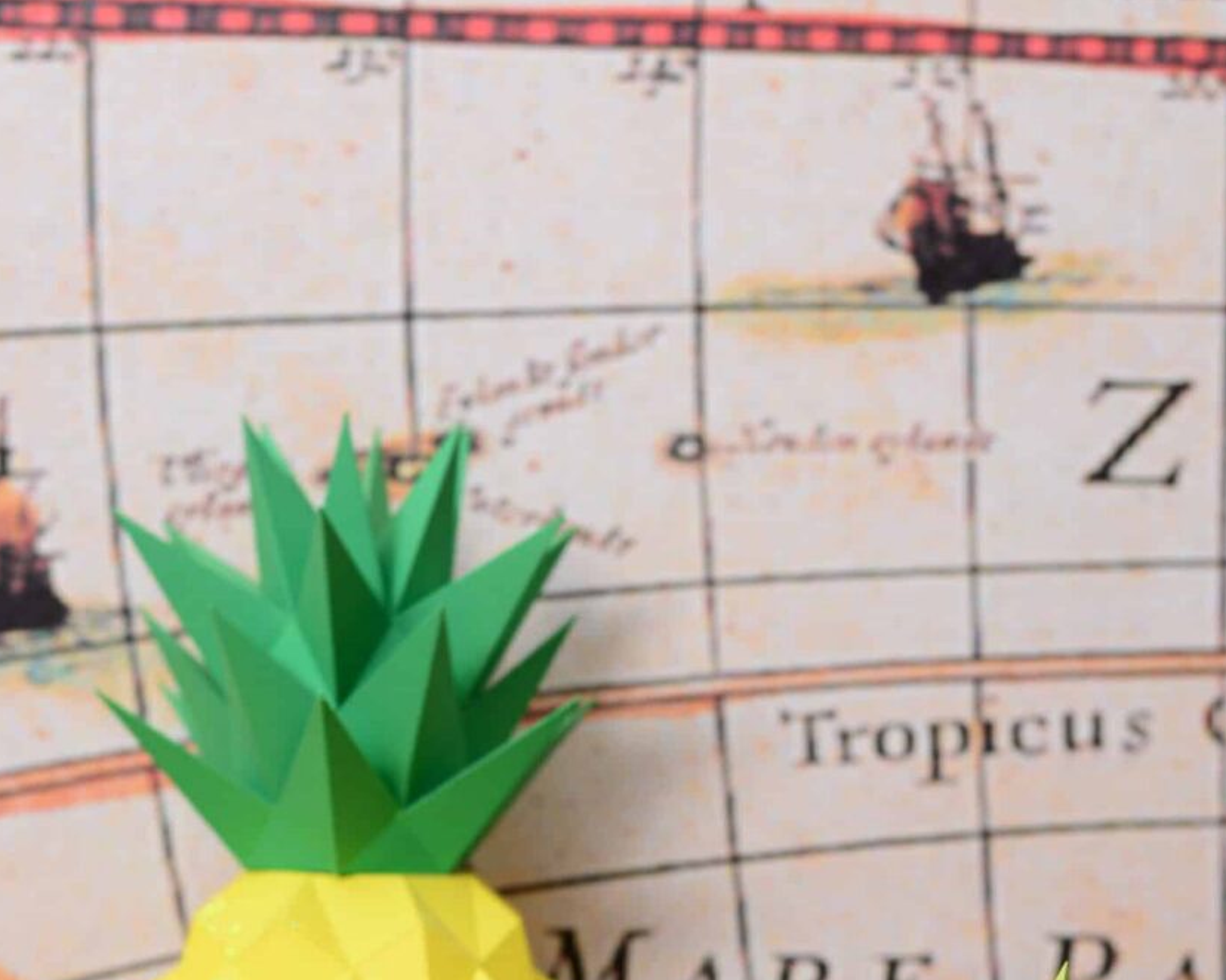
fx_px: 3156
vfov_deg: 17.3
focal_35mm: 87
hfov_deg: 22.0
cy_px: 919
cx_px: 631
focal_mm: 50
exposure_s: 1/80
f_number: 4
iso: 200
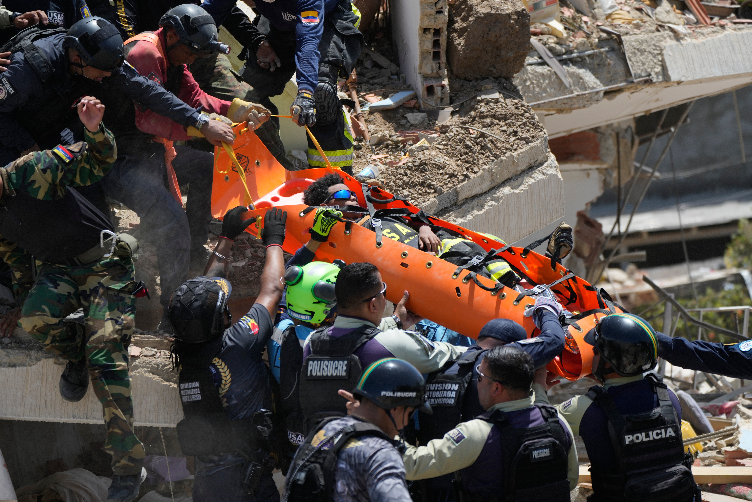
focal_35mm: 206
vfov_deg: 6.7
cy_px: 251
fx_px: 4303
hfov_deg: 10.0
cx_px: 376
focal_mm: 206
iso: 320
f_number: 5.6
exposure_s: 1/1600
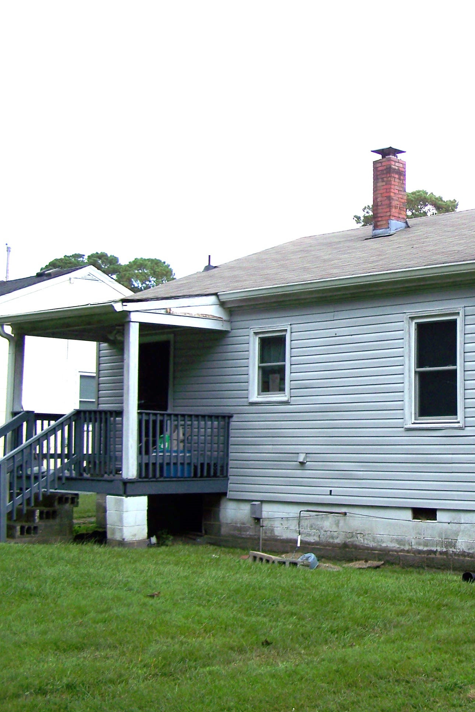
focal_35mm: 53
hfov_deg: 24.6
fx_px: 1049
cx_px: 445
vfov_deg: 37.5
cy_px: 355
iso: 64
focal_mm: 6.3
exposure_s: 1/500
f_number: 2.8
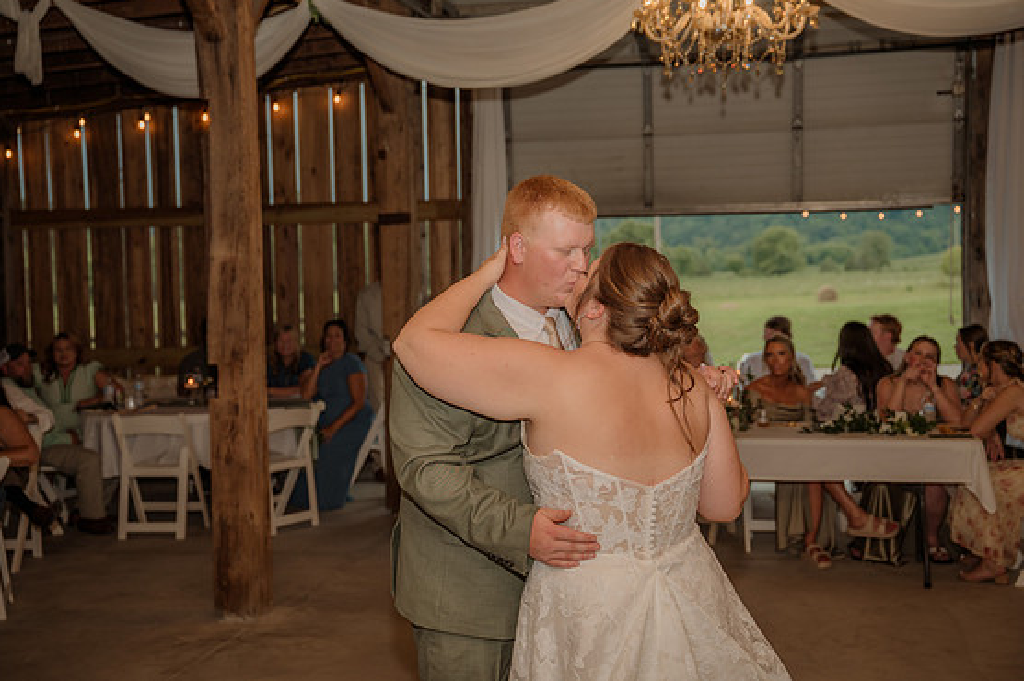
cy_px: 328
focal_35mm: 49
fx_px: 1393
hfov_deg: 40.4
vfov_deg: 27.5
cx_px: 497
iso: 320
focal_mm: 47
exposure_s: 1/200
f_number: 3.5
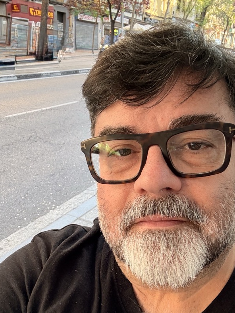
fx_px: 344
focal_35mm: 38
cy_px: 188
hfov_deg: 37.7
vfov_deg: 48.7
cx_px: 129
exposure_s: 1/50
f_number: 1.9
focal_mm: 2.69
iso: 100
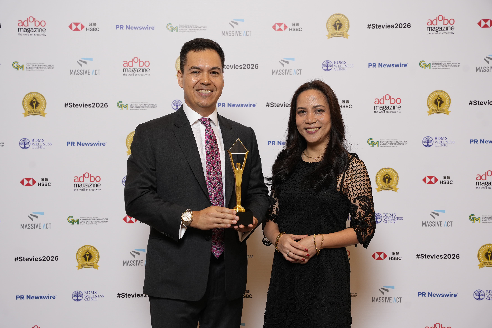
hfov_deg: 28.8
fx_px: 957
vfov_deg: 19.5
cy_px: 164
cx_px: 246
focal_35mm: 70
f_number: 5.6
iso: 640
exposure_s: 1/100
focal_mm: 70
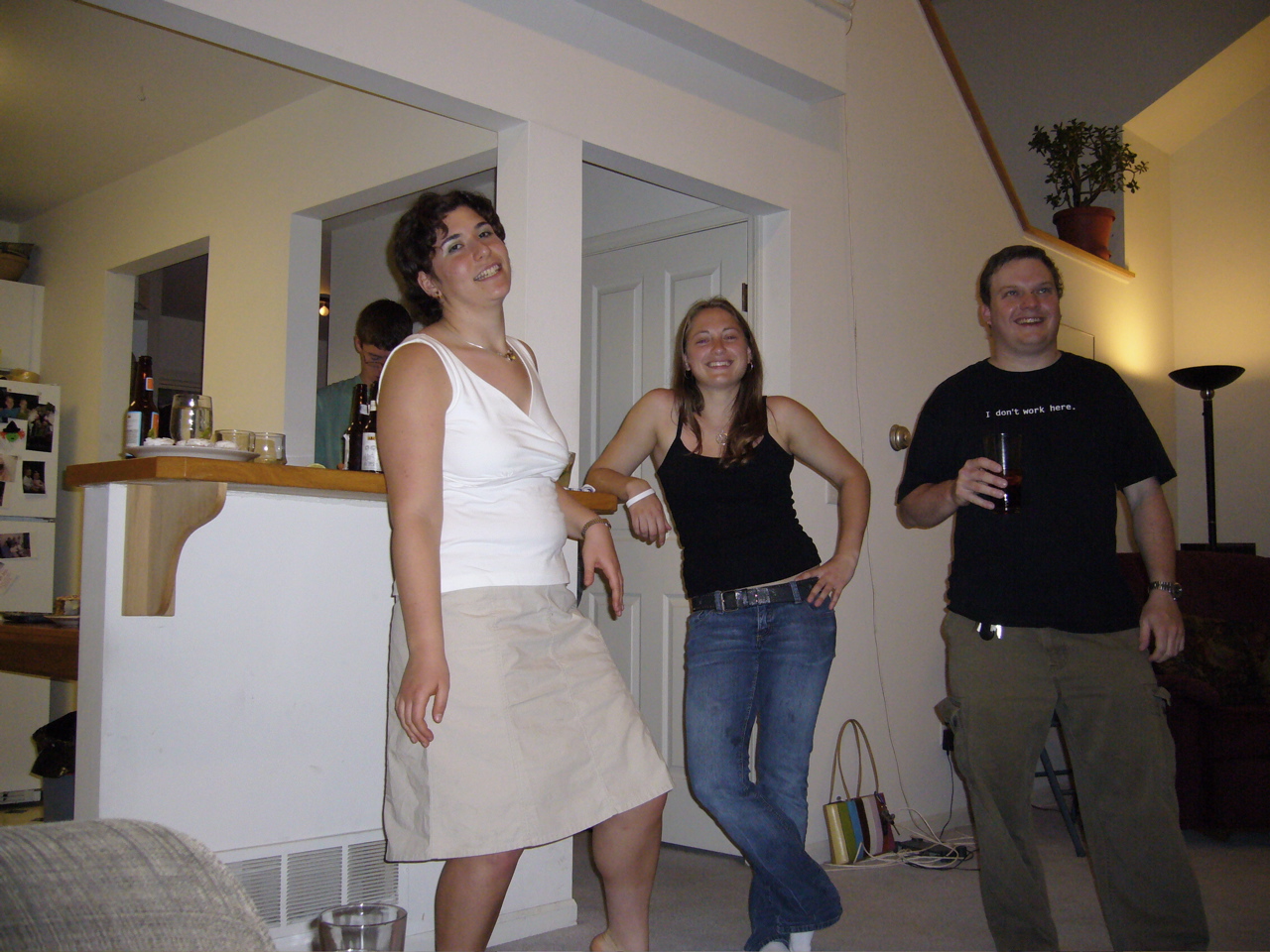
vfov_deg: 40.7
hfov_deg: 52.6
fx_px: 1284
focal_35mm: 35
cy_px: 476
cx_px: 635
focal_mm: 5.8
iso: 200
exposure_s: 1/60
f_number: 2.8
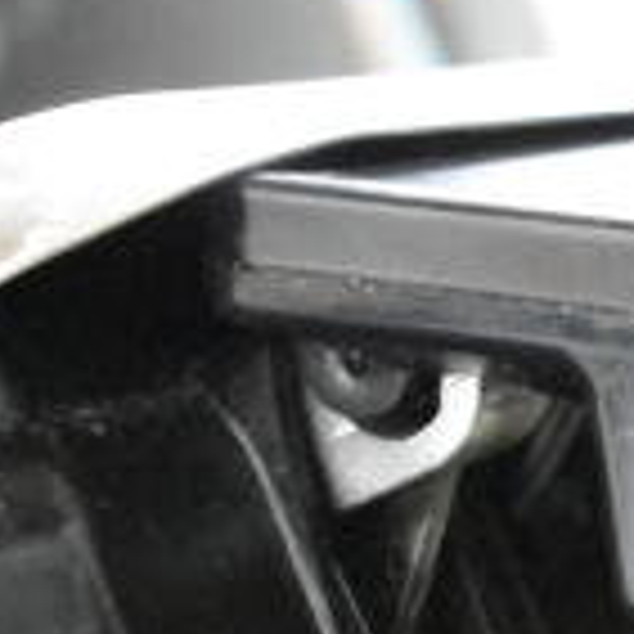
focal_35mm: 132
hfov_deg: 12.2
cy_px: 812
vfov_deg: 12.8
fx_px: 2735
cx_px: 1102
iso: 18000
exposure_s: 1/40
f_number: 4
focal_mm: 24
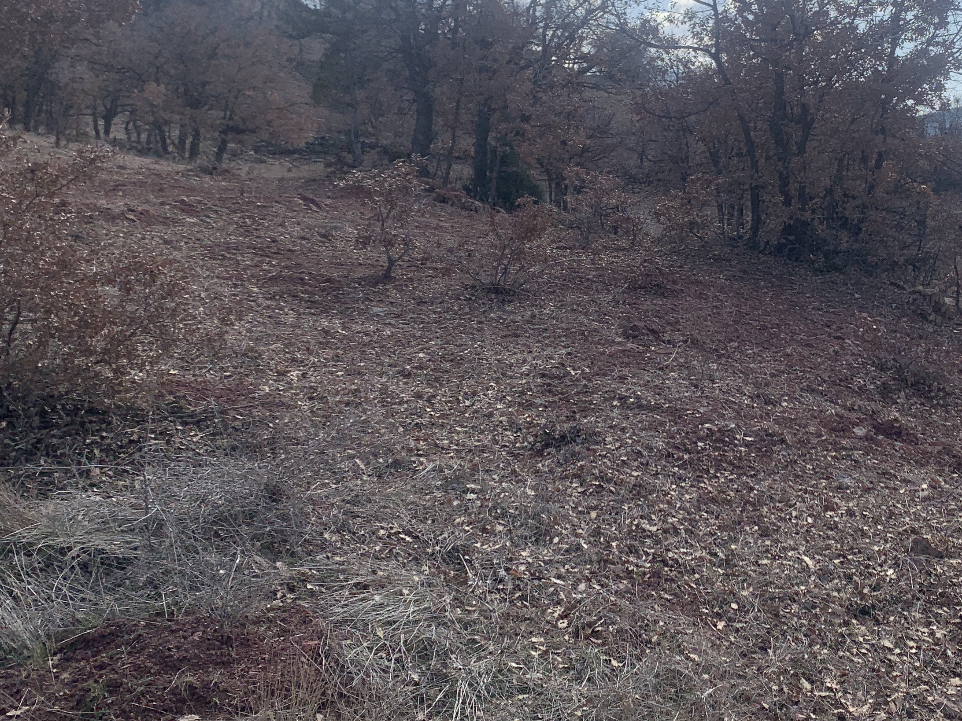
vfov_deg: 30.0
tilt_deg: -2.6
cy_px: 233
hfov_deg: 39.1
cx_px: 664
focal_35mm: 48
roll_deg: -0.2
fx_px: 1334
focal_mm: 4.25
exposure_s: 1/3086
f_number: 1.8
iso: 25
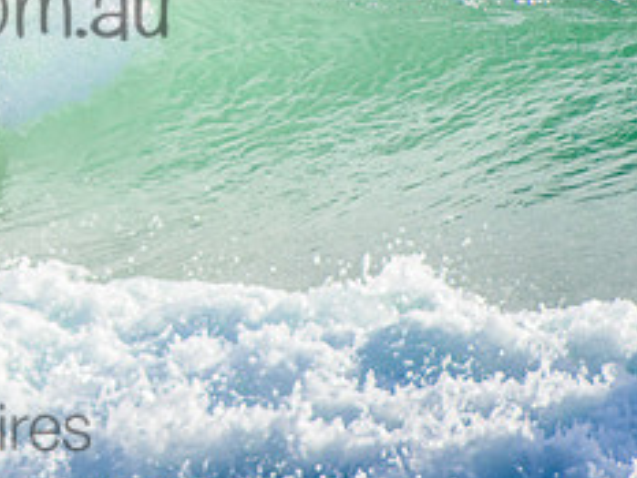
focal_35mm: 1435
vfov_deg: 1.0
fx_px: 26420
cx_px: -120
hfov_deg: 1.4
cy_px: -26
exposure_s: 1/2000
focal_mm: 400
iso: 320
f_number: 5.6
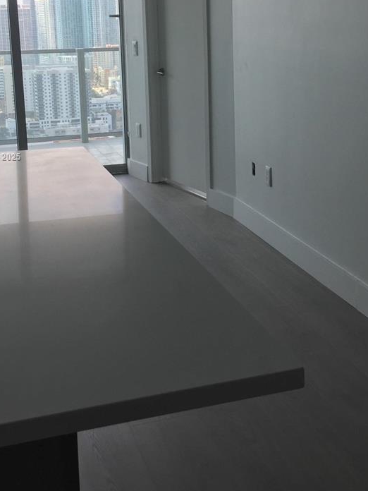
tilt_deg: -12.4
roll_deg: +1.2
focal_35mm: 50
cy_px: 157
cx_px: 209
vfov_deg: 37.7
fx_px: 709
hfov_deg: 29.1
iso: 32
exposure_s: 1/455
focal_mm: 4.15
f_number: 2.2
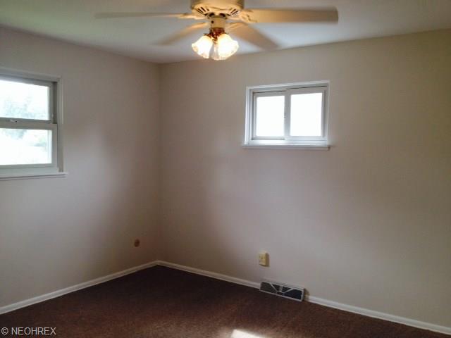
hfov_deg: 52.6
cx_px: 226
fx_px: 456
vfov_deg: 40.7
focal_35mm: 35
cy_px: 169
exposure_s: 1/24
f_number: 2.4
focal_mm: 4.28
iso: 50
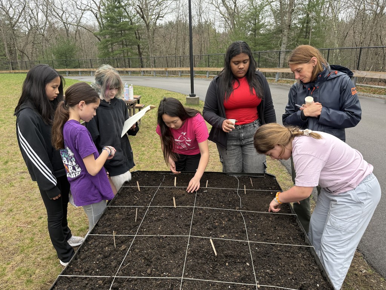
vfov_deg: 56.8
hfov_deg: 71.6
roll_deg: +0.9
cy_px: 145
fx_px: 268
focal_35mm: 24
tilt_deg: -18.3
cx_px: 193
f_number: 1.78
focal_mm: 6.76
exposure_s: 1/1005
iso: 100
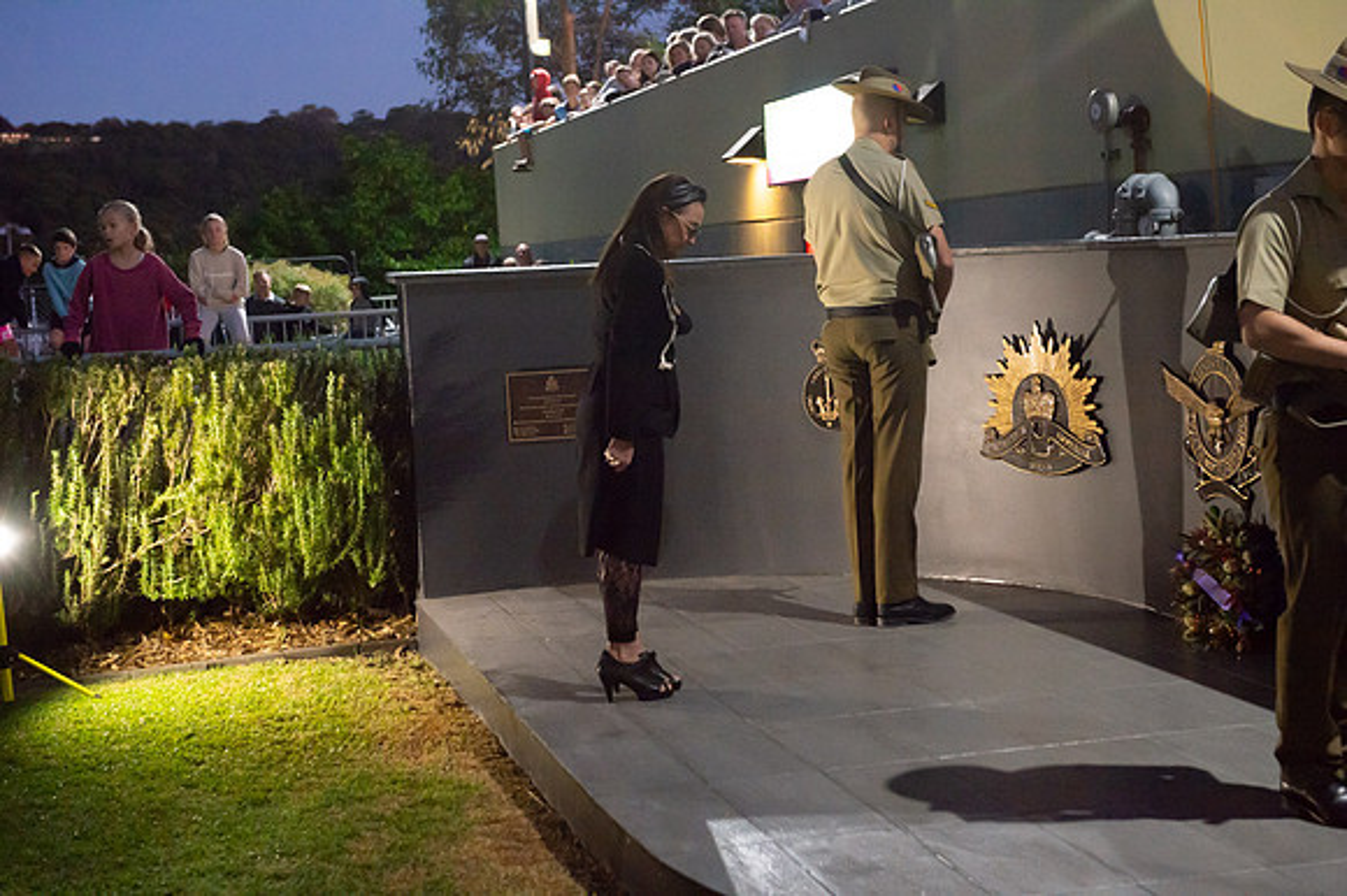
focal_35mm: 58
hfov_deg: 34.5
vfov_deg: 23.4
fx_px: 2169
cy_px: 448
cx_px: 674
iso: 3200
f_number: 5.6
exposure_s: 1/125
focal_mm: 58
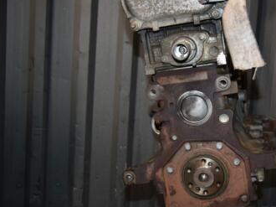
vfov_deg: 23.3
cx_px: 213
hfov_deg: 30.1
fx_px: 502
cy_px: 107
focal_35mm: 63
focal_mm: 24
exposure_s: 1/60
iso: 800
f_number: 5
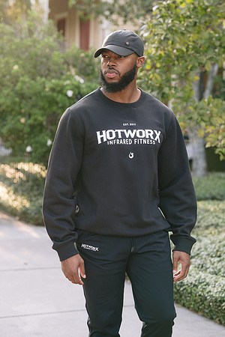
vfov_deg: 23.9
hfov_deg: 16.1
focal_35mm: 85
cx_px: 112
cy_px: 168
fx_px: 797
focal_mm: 85
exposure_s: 1/400
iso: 400
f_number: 4
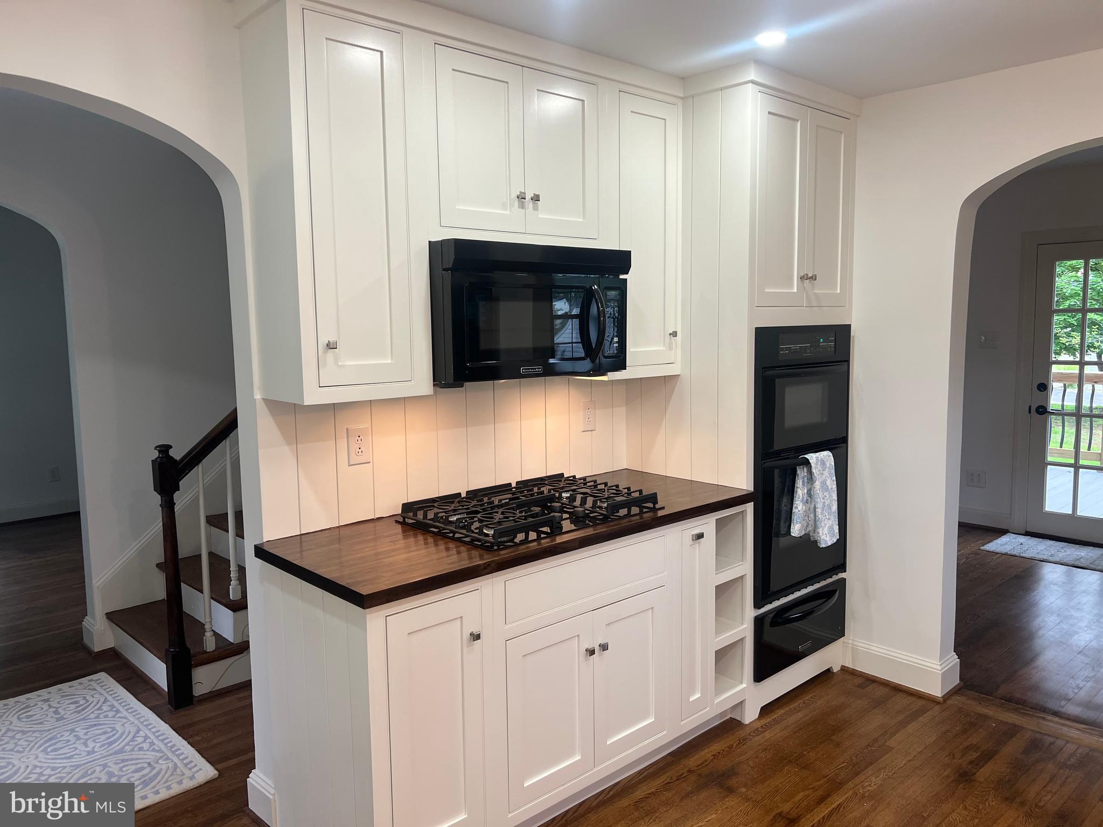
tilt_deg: -7.0
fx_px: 828
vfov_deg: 53.1
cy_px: 414
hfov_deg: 67.3
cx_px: 552
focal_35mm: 26
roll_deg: +0.9
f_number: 1.5
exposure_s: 1/120
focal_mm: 5.7
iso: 100
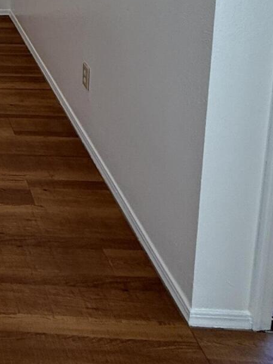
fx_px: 484
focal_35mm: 46
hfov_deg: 24.4
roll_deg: +1.5
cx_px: -139
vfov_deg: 32.7
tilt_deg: -7.5
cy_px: -89
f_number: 2.2
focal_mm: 2.22
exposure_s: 1/121
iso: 64
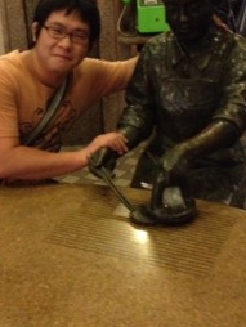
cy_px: 97
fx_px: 586
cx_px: 107
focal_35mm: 62
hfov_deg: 23.7
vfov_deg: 30.8
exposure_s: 1/15
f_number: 2.4
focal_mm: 4.28
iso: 800
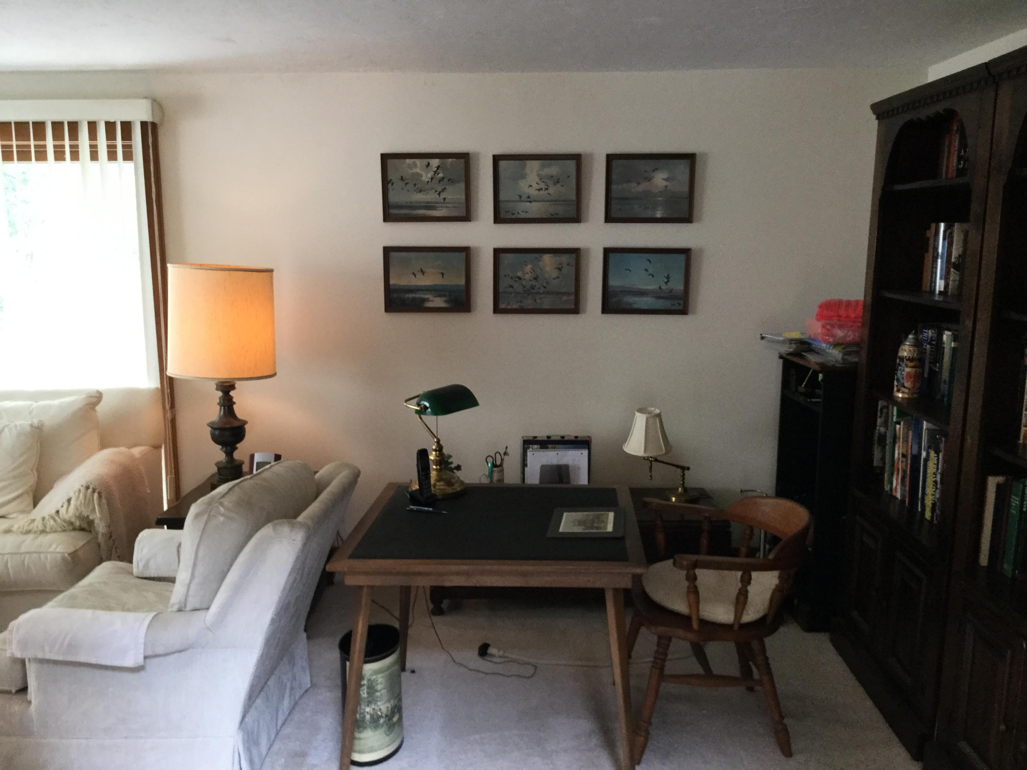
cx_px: 514
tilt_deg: -8.3
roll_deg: -0.2
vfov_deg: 45.4
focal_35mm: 31
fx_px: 920
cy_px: 385
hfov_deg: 58.4
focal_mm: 3.3
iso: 100
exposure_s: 1/30
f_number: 2.4
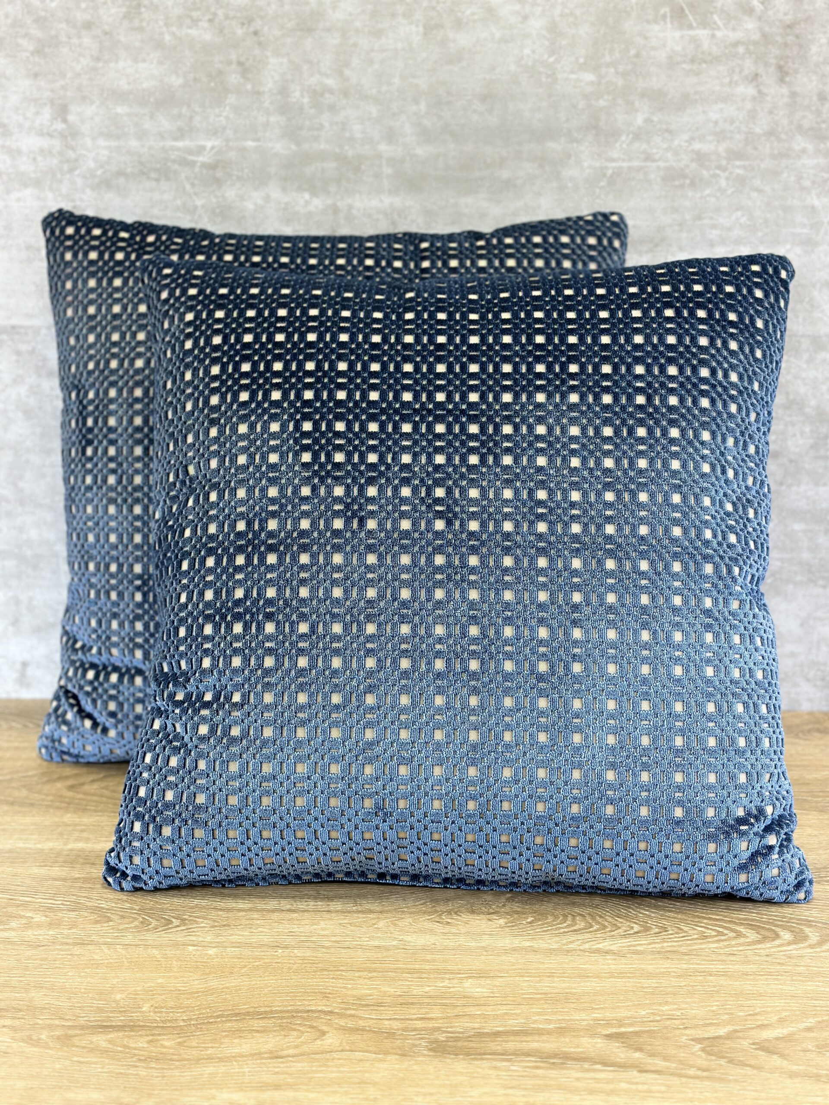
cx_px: 414
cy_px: 552
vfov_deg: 39.7
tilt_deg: -14.4
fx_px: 1533
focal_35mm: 48
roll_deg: -0.3
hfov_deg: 30.3
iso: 125
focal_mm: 6.86
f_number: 1.78
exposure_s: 1/120
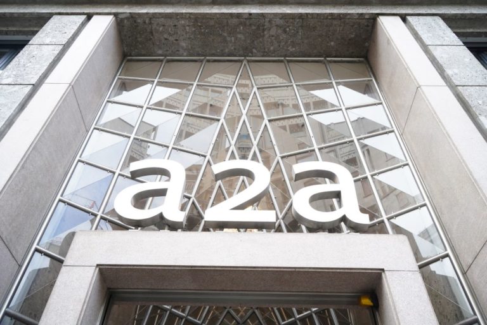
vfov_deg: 45.0
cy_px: 162
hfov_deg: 63.7
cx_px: 244
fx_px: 392
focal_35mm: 29
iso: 3200
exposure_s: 1/250
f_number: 10
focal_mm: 29
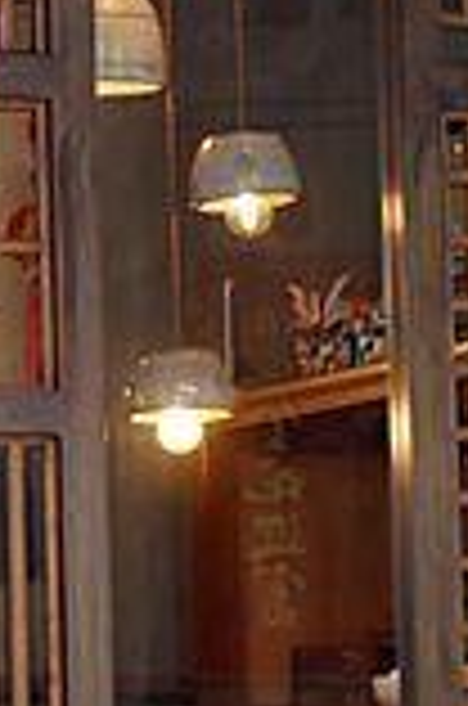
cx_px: -900
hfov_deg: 4.0
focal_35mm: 332
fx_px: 6502
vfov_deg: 6.2
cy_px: -29
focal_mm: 25
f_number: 1.8
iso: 200
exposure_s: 1/60
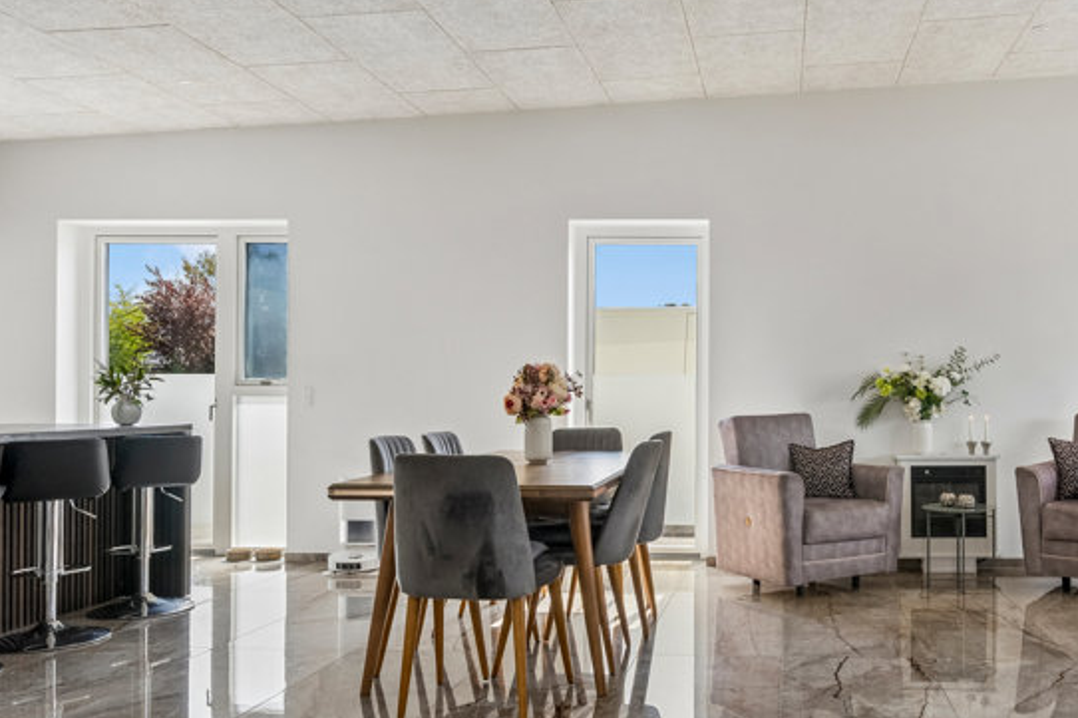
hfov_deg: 58.2
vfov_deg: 42.3
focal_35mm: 31
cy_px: 391
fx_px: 928
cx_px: 762
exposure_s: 1/320
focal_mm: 21
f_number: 8
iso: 1000
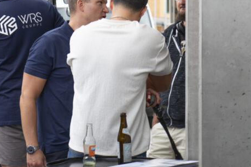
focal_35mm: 156
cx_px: 3
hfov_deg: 13.0
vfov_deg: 8.8
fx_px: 1088
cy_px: 31
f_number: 4
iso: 100
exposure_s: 1/160
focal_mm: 70
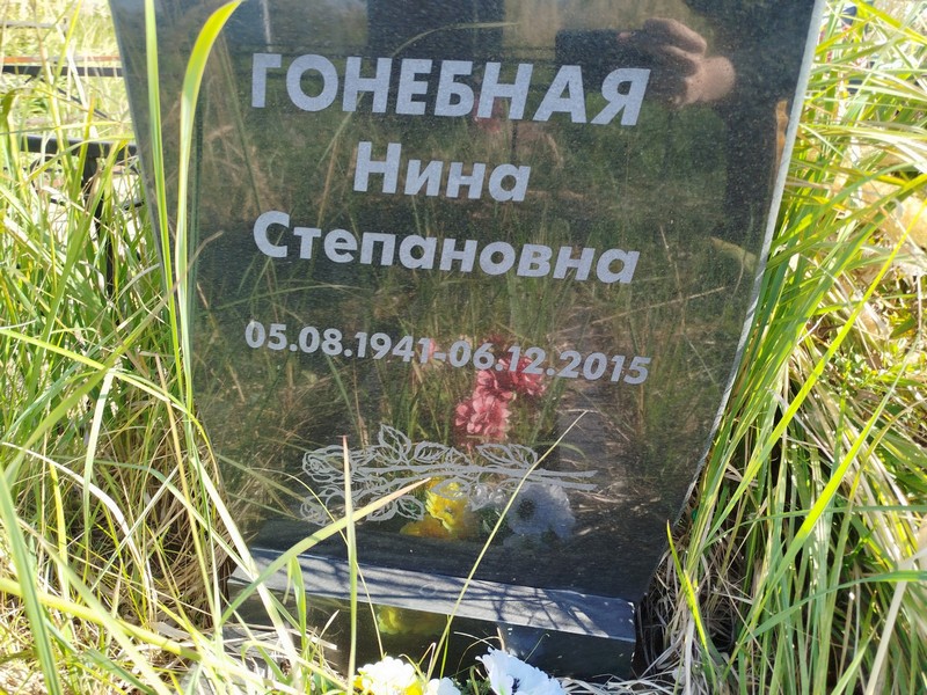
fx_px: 643
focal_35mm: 24
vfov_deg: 56.8
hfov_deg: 71.6
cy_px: 348
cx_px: 464
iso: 50
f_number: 1.7
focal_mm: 5.31
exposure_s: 1/189
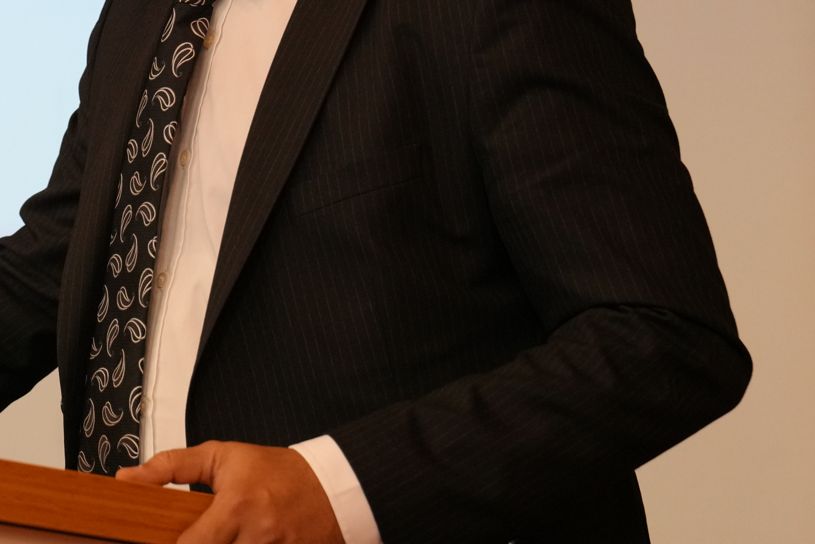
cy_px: 85
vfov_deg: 10.6
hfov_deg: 15.4
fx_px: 2920
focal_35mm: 129
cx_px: -104
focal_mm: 49
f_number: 4
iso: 2500
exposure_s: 1/160
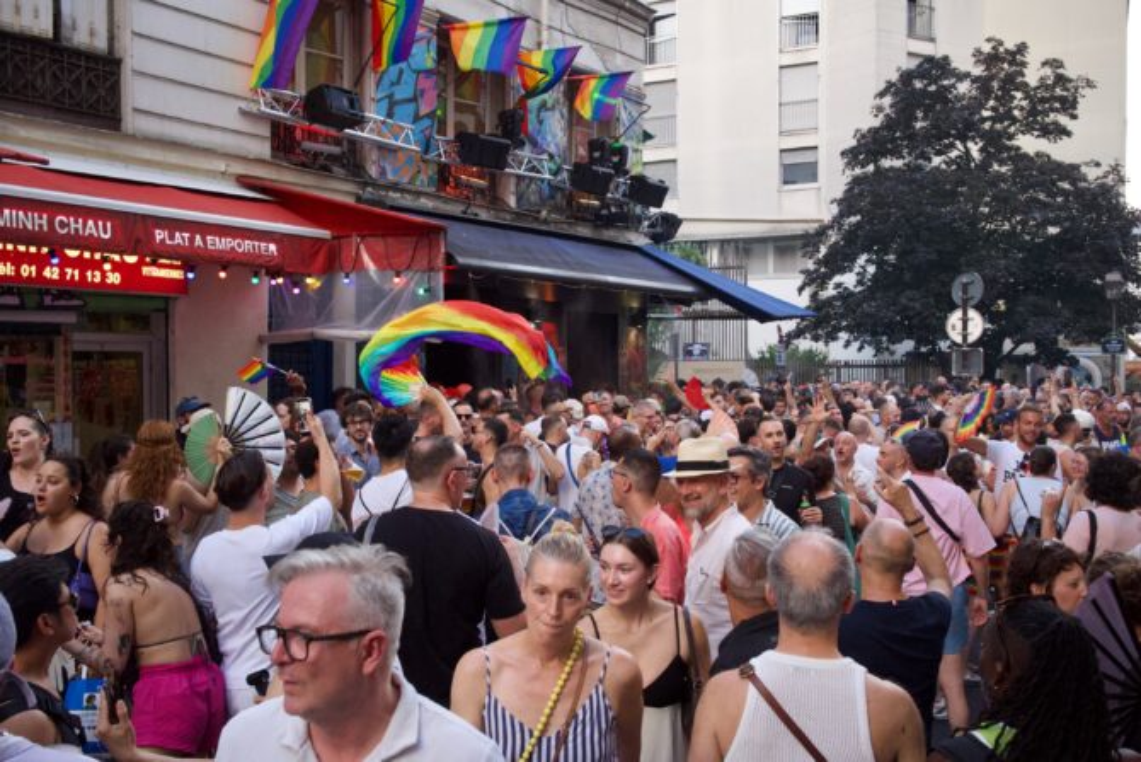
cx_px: 570
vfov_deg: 37.9
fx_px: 1109
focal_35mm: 35
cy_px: 381
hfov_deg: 54.4
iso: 5000
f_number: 6.4
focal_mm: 23
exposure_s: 1/500
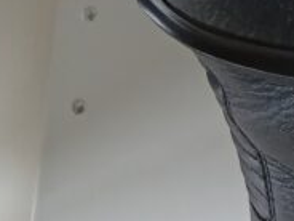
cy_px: -255
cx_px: 574
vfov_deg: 11.5
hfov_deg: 14.6
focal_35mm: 113
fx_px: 960
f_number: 1.8
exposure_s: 1/50
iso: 100
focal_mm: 3.98
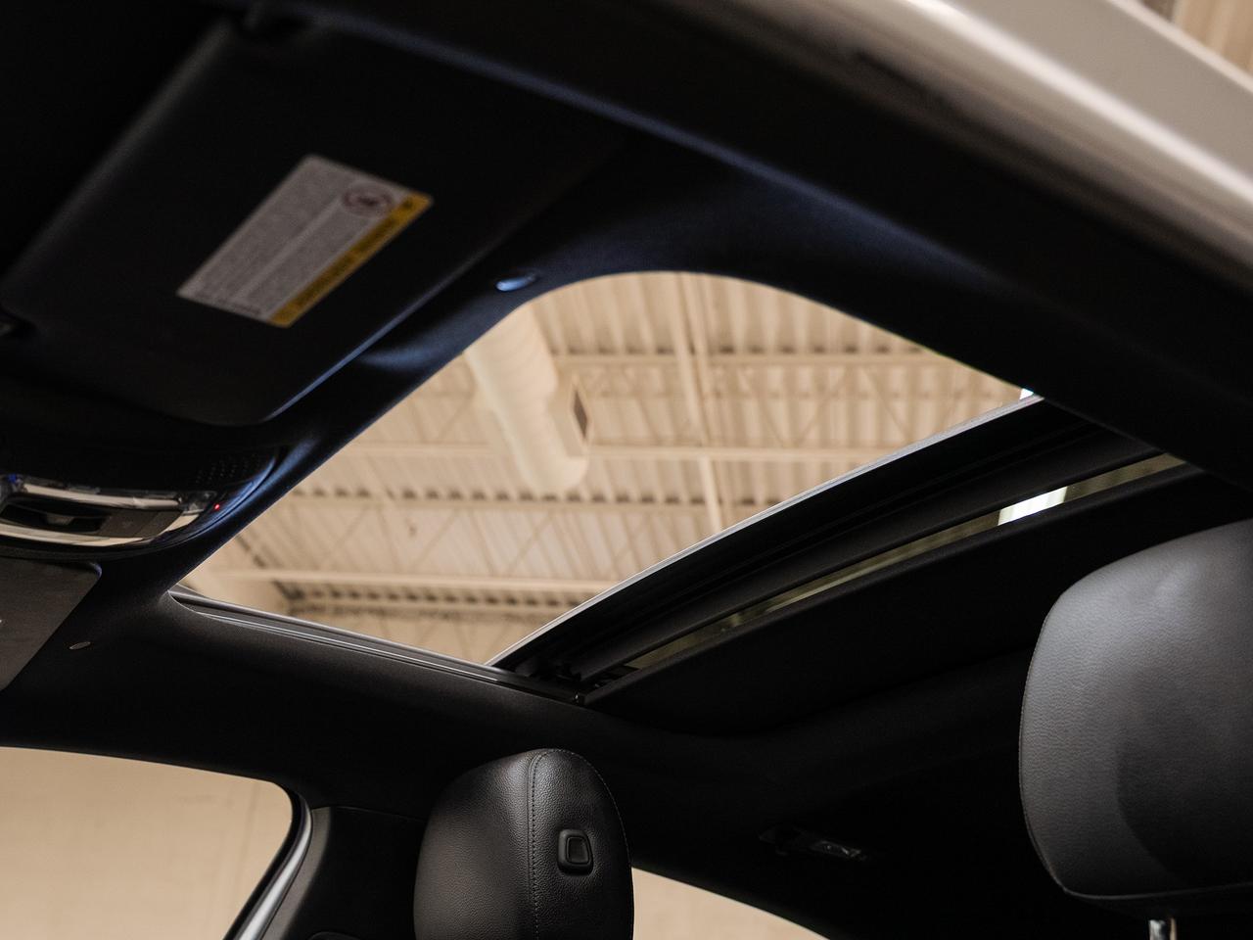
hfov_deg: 44.5
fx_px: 1524
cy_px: 566
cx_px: 513
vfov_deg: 34.1
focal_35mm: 42
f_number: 4
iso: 640
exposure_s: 1/50
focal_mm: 32.3
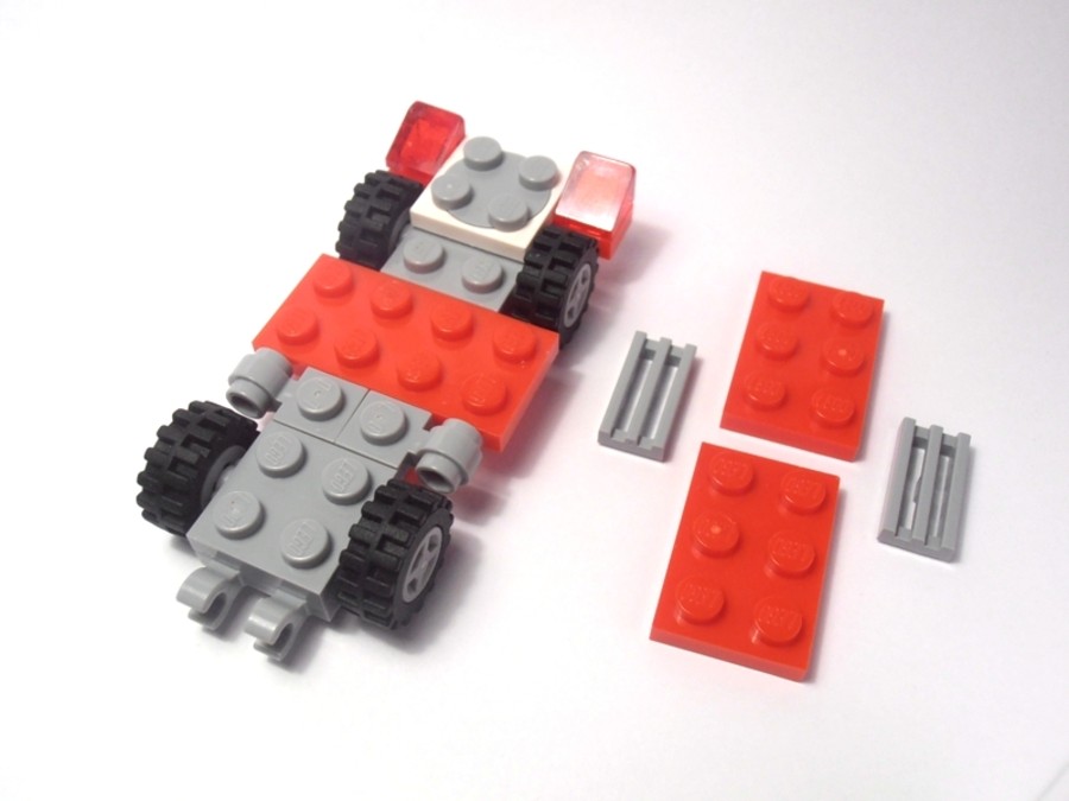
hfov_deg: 50.1
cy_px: 400
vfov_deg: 38.7
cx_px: 534
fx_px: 1143
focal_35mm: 37
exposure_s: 1/100
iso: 80
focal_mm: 6.61
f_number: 3.9
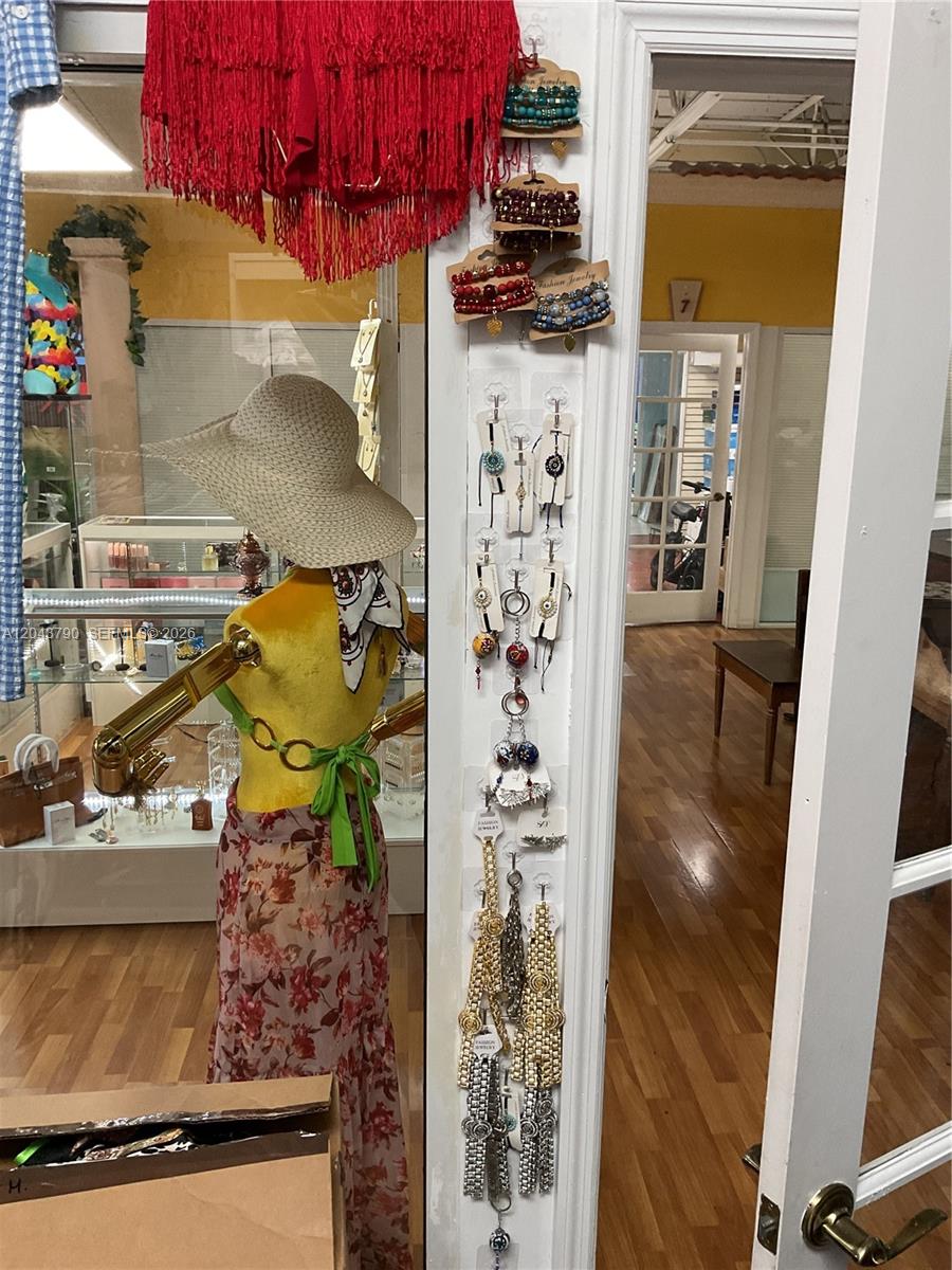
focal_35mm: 29
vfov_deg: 61.7
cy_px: 635
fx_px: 1063
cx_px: 476
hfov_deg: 48.2
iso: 100
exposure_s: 1/60
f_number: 1.8
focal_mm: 3
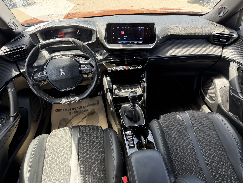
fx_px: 168
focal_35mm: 24
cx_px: 122
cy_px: 92
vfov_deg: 56.8
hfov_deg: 71.6
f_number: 1.78
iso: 125
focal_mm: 6.76
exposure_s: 1/202
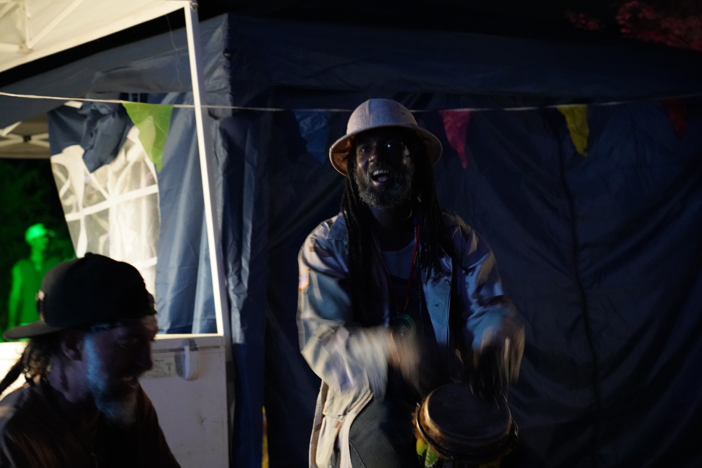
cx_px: 351
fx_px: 1267
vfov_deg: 20.9
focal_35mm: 65
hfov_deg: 31.0
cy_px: 234
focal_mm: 65
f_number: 4
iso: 12800
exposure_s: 1/15
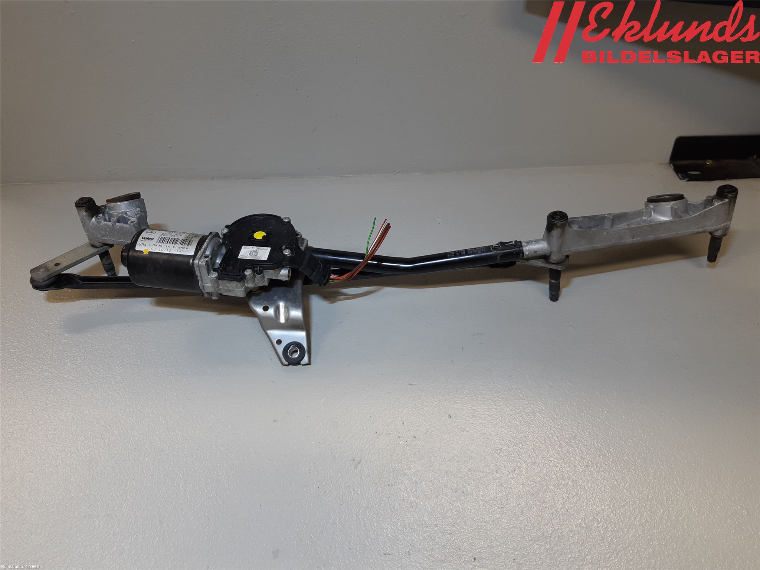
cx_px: 380
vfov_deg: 53.1
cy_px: 285
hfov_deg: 67.3
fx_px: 571
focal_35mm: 26
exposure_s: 1/50
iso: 40
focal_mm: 3.93
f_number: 1.7
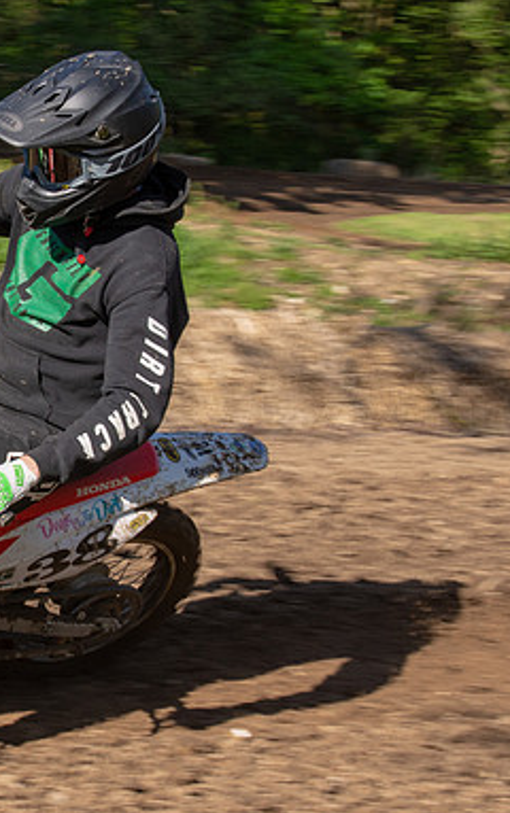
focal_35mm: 118
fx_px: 2619
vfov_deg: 17.7
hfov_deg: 10.8
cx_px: -179
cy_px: 411
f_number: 8
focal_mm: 34
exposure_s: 1/320
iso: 200
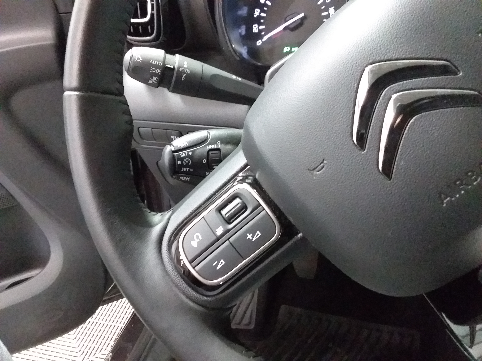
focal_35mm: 28
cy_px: 180
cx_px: 241
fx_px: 390
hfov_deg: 63.4
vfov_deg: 49.7
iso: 800
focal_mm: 2.91
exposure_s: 1/17
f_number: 1.9
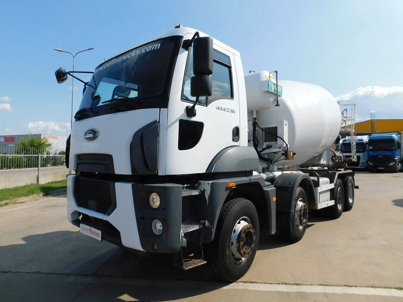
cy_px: 151
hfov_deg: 73.9
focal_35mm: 23
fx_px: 268
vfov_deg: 58.9
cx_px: 202
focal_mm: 4
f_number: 6
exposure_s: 1/640
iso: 125
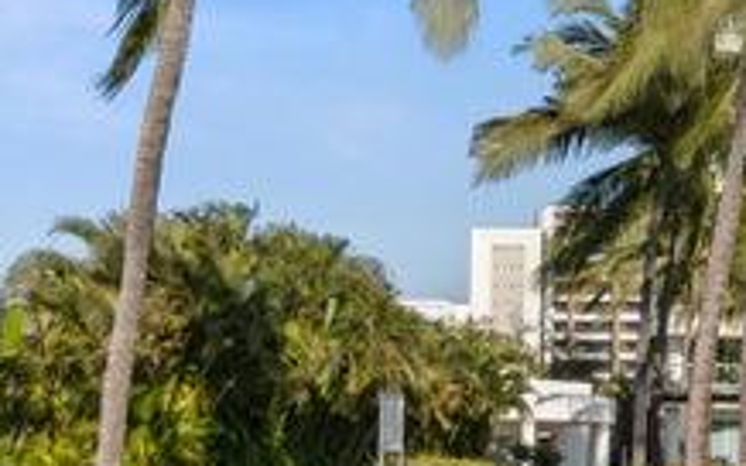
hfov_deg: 20.8
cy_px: 452
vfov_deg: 14.2
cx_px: 958
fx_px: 1849
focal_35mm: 91
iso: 125
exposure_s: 1/30
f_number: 13
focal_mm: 18
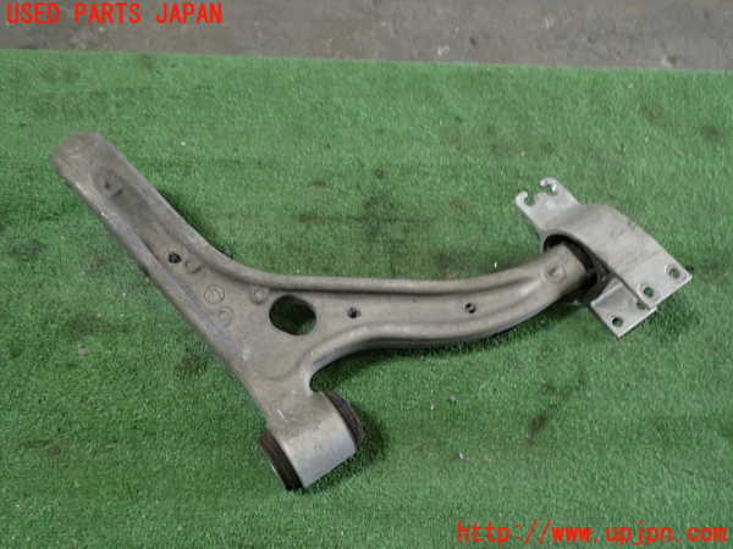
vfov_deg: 46.8
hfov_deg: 60.0
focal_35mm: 30
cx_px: 366
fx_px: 635
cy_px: 274
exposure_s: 1/30
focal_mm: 5.4
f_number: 2.3
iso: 200
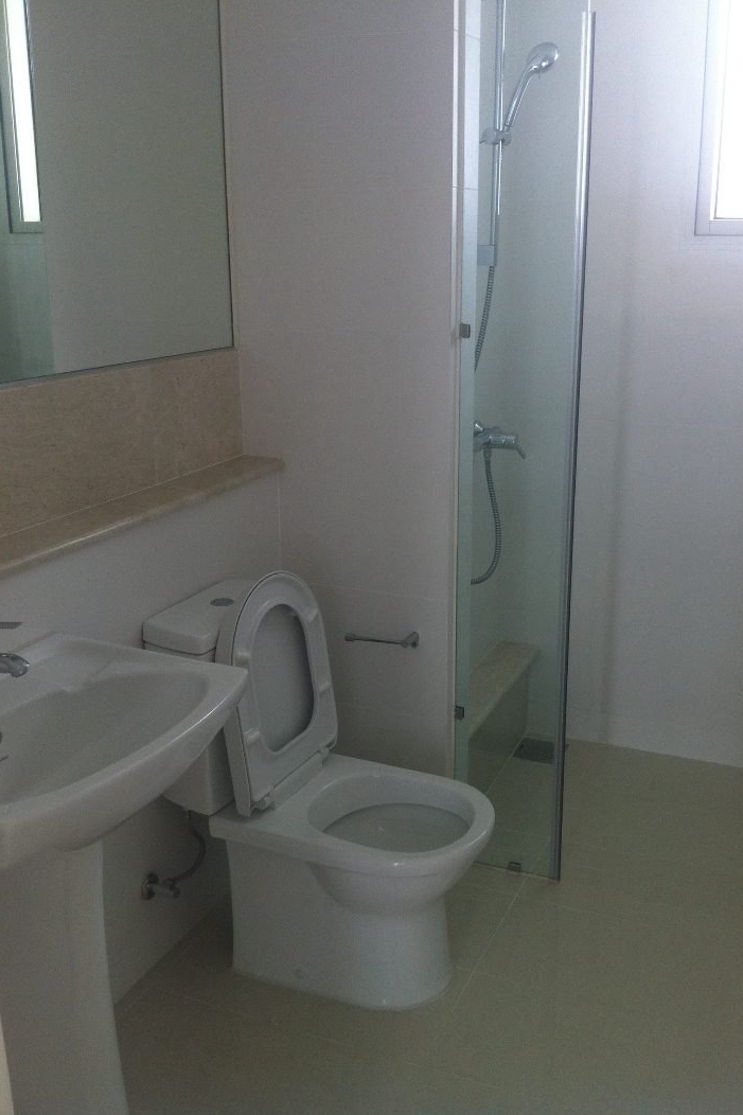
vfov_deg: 51.9
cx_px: 420
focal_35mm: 37
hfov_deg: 35.9
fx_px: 1146
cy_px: 555
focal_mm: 3.85
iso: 80
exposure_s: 1/40
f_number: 2.8
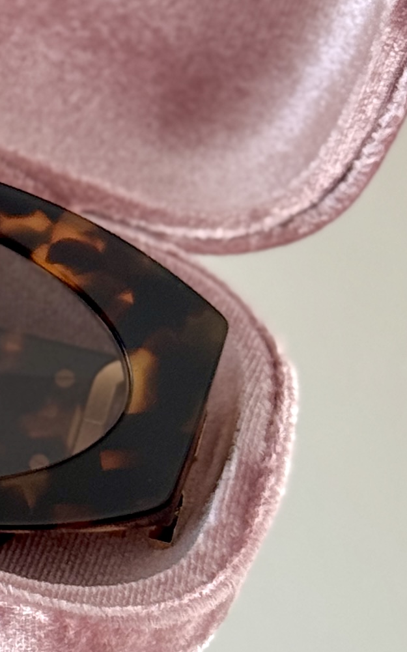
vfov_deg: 10.2
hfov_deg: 6.2
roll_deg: -4.4
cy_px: 50
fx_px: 3641
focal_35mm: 205
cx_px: -386
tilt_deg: -31.5
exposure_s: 1/120
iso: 64
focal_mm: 6.76
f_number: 1.78
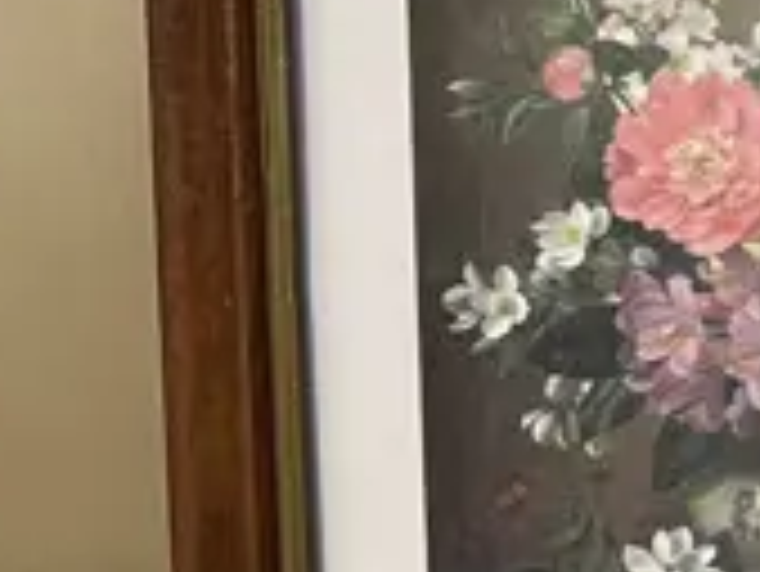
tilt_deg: -46.4
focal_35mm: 145
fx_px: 3186
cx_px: 2235
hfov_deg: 10.2
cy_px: 180
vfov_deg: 10.2
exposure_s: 1/50
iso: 125
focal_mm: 6.86
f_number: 1.78
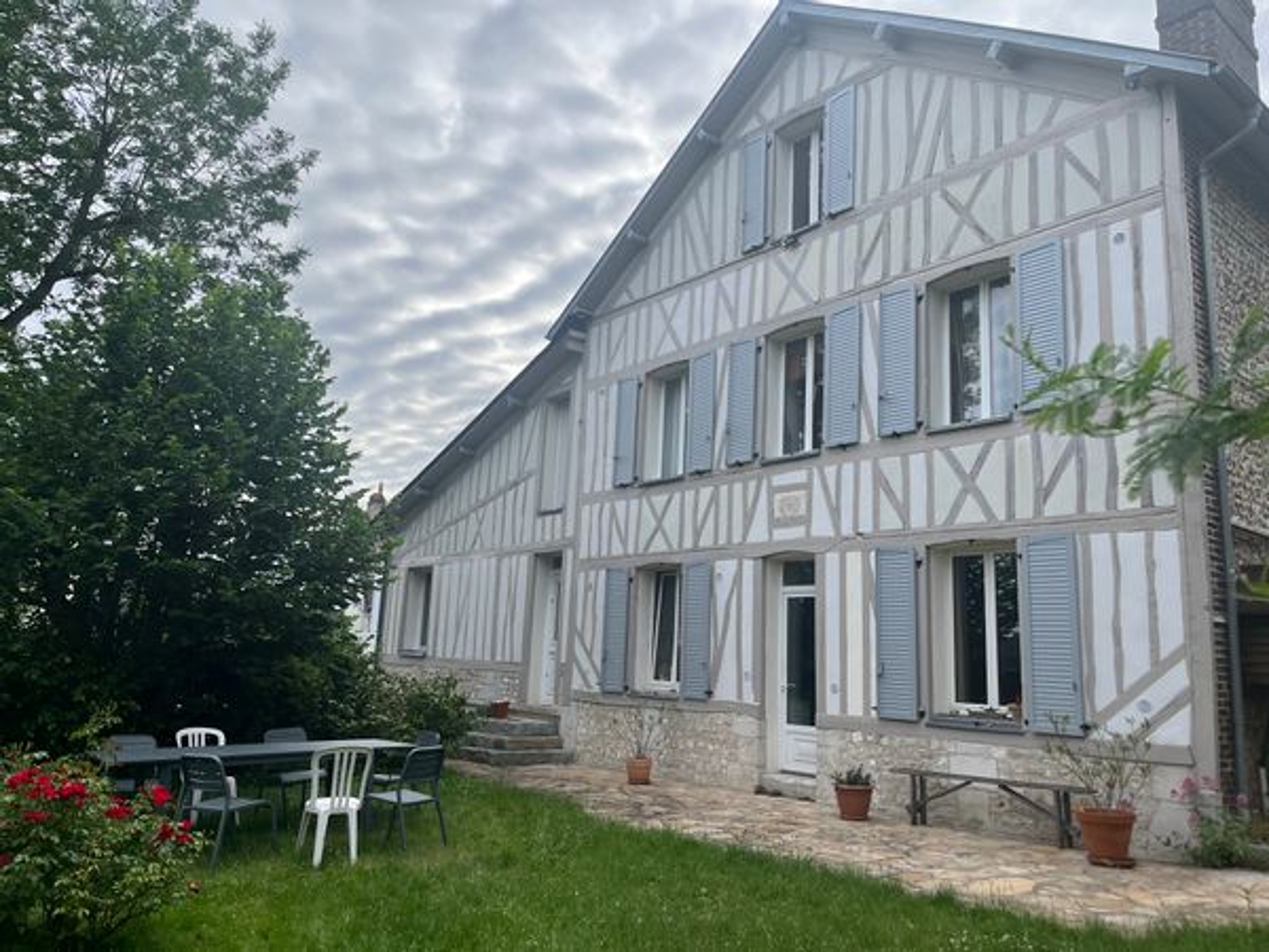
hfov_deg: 67.3
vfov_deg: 53.1
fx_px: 953
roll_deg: -2.7
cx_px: 634
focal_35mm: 26
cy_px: 476
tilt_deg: +11.4
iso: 50
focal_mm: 5.1
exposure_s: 1/1441
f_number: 1.6
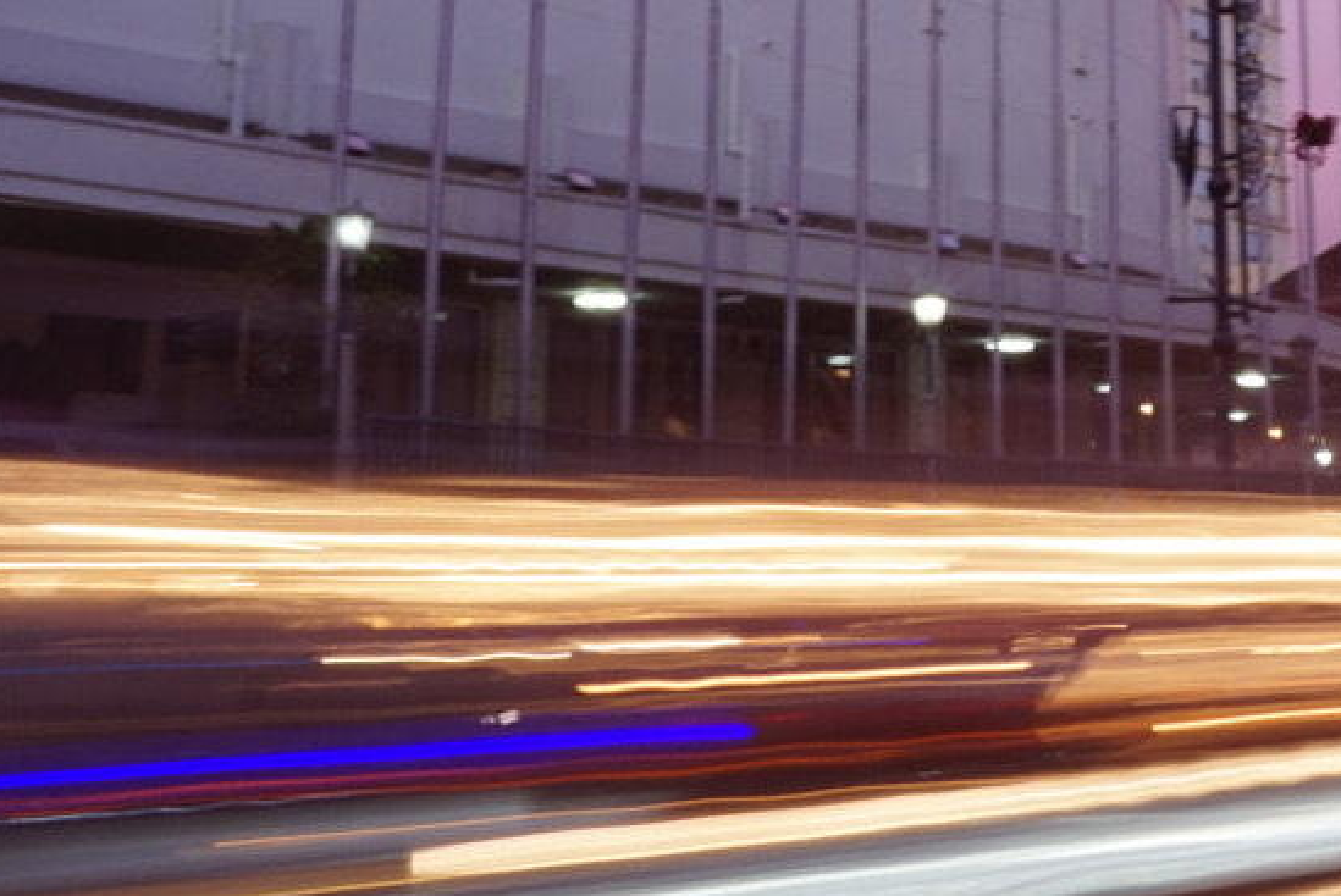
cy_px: -43
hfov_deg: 28.1
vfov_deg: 18.9
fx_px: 2609
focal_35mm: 70
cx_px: 1119
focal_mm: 16
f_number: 22
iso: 100
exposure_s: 6
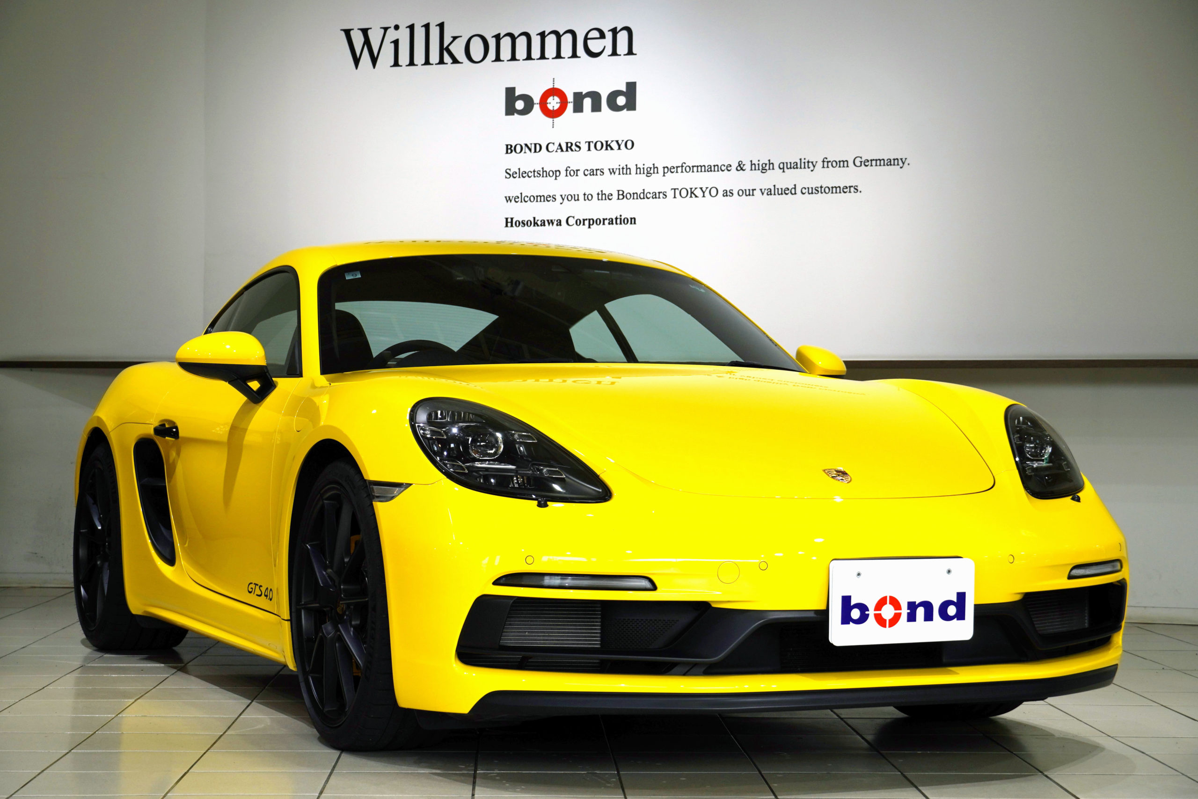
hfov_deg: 30.5
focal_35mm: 66
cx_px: 599
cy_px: 400
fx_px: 2196
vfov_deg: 20.6
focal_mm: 44
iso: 100
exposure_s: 1/100
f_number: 5.6
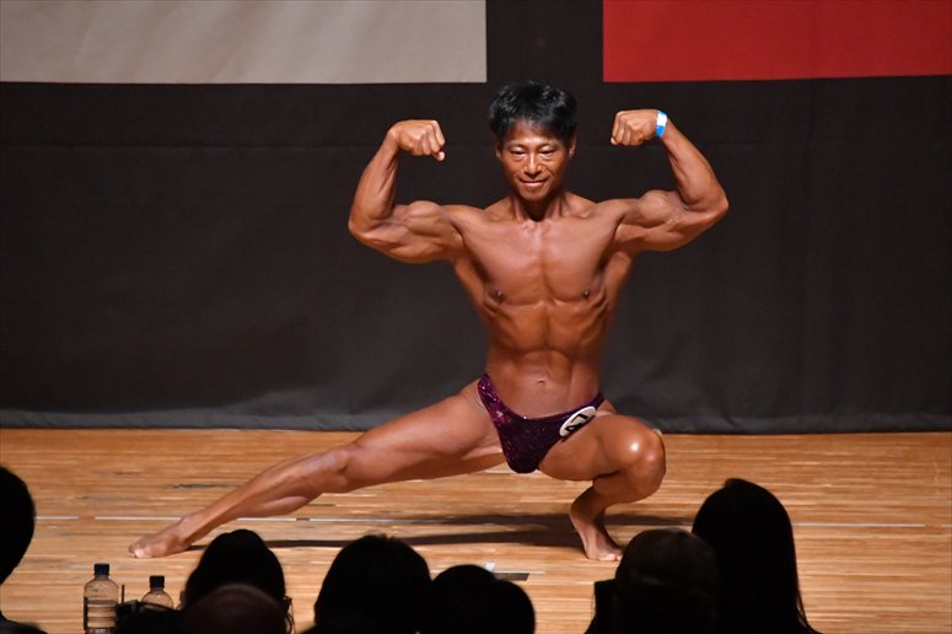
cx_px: 476
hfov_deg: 5.5
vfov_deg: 3.7
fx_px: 9912
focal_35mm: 375
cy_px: 317
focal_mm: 250
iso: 10000
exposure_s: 1/400
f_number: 5.6
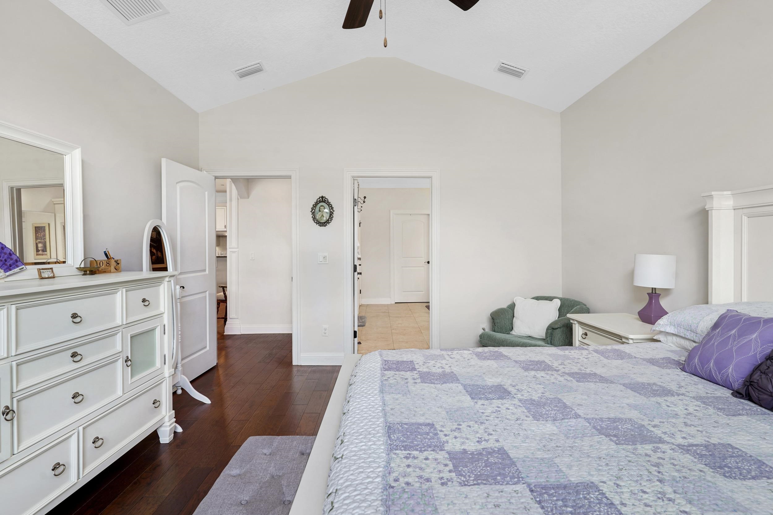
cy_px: 258
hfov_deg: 93.3
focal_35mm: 17
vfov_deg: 70.4
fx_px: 365
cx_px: 386
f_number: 8
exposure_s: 2
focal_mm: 17
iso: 100
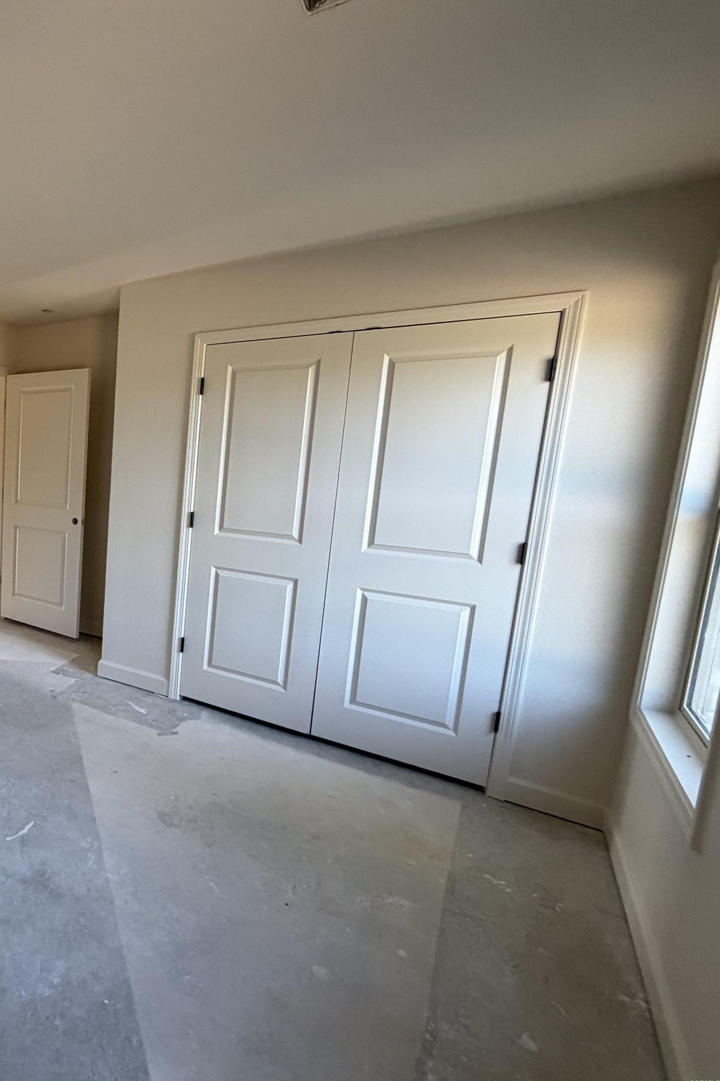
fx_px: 600
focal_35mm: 20
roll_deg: -0.9
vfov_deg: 84.0
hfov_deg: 50.0
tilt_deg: -7.8
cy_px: 533
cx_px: -4
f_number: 2.2
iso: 250
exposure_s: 1/121
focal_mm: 2.22
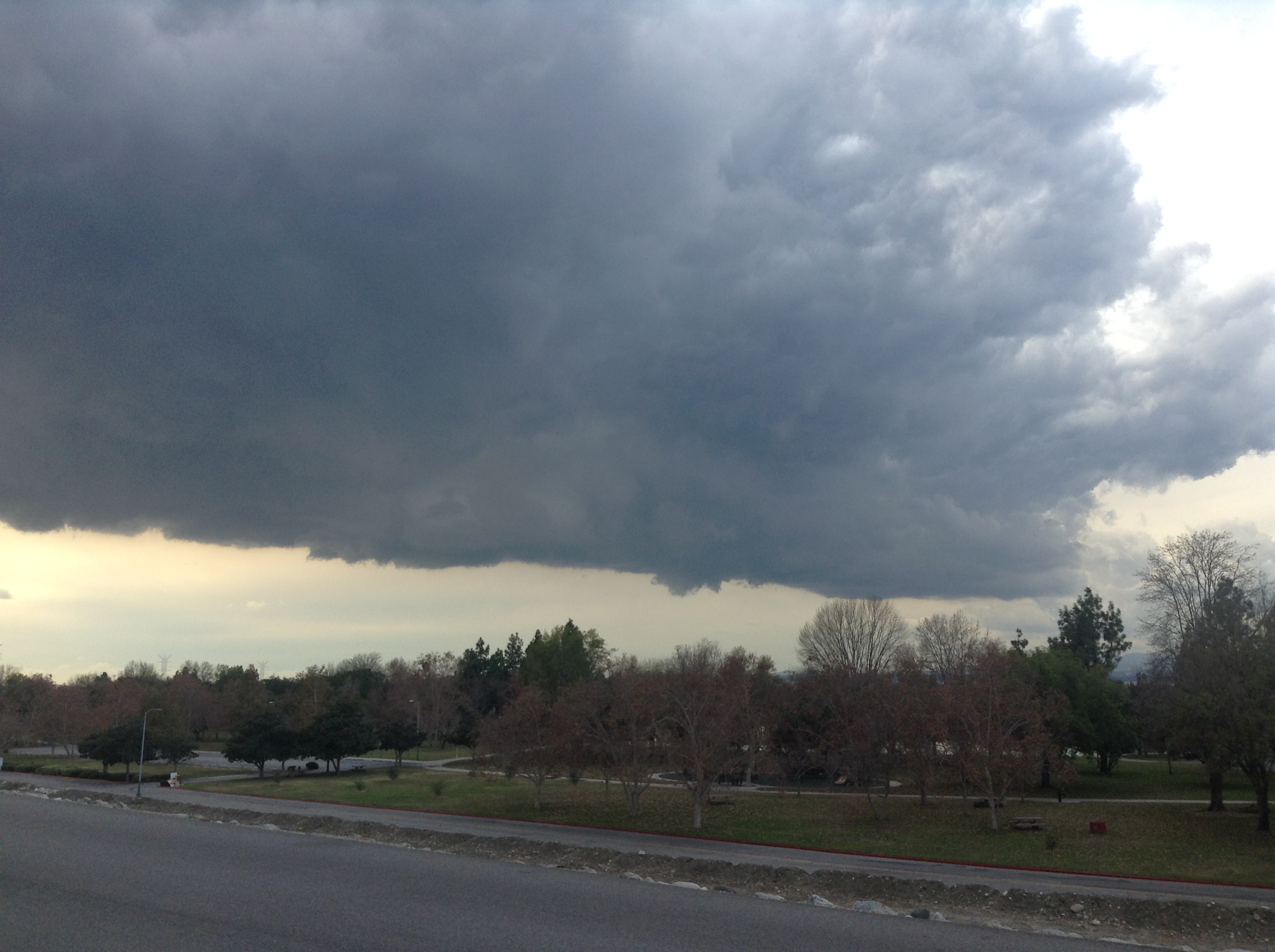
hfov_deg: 55.4
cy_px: 476
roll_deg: -0.4
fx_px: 1214
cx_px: 638
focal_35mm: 33
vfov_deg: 42.8
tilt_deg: +7.6
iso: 25
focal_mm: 3.3
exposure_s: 1/349
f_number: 2.4
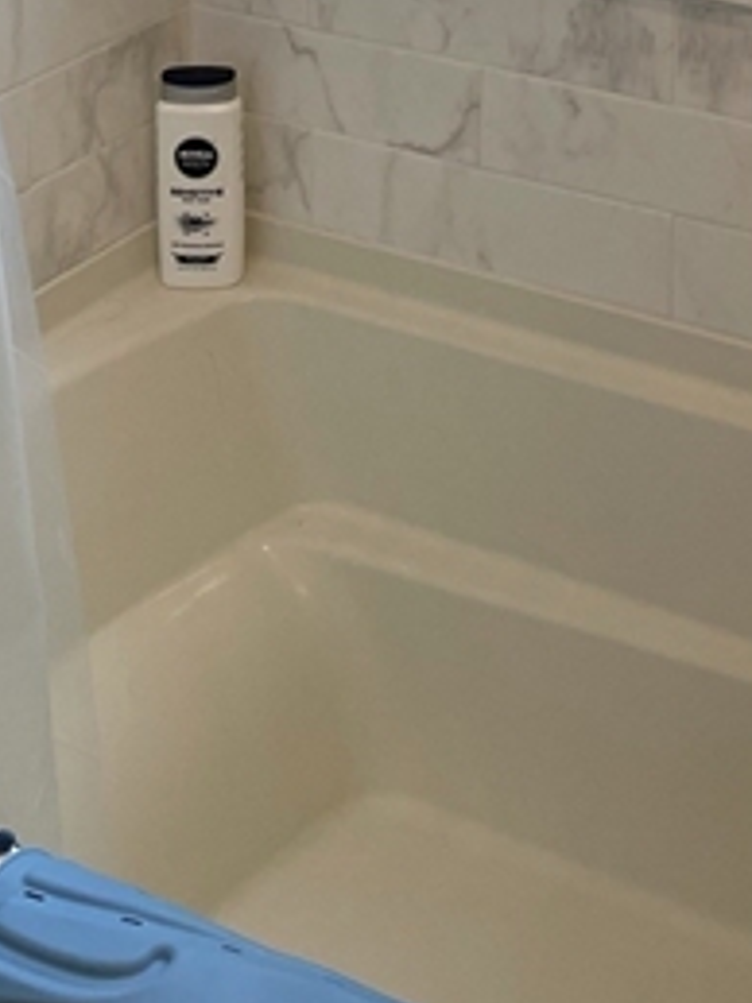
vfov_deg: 22.0
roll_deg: -0.9
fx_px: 2232
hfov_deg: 18.6
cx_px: 771
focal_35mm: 77
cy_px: -399
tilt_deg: -9.0
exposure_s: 1/120
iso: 50
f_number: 1.6
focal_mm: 4.2
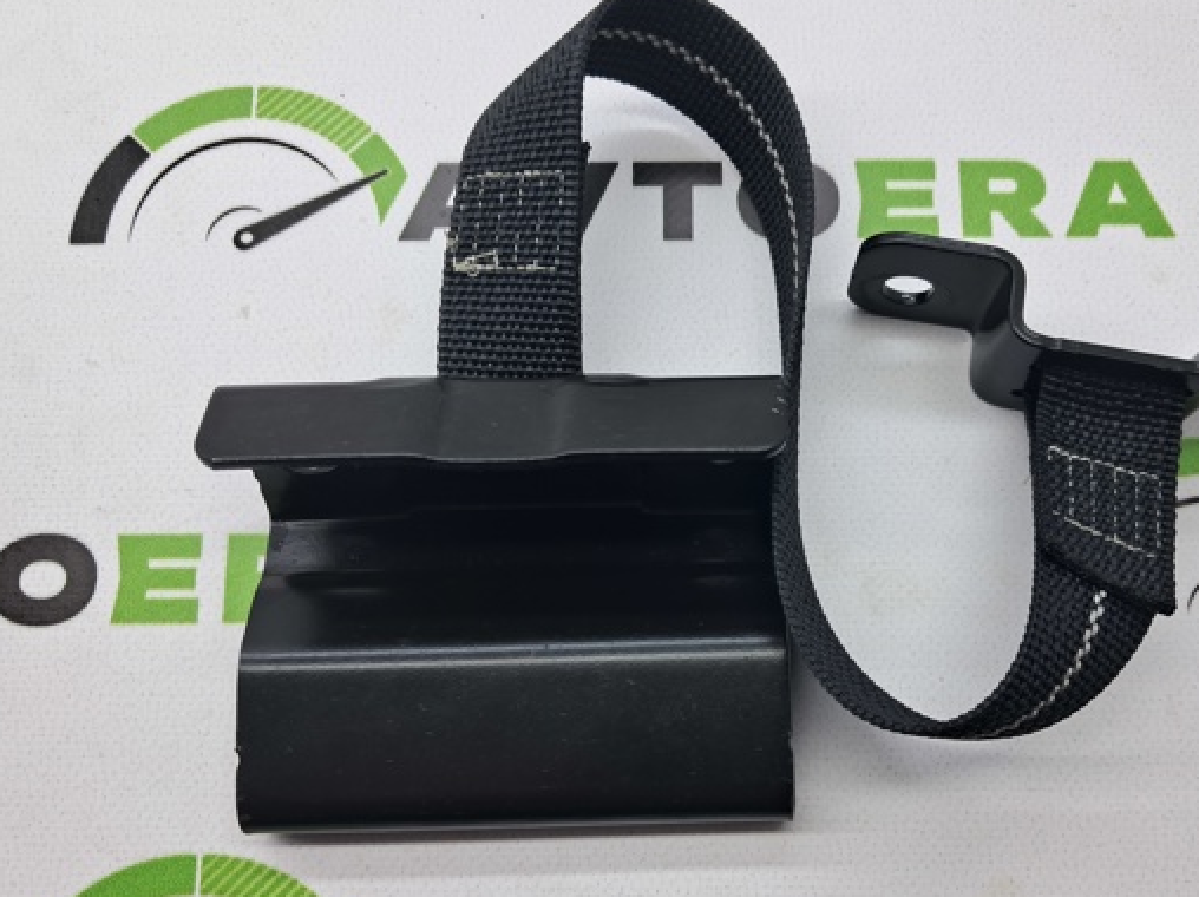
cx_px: 706
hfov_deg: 53.7
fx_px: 1177
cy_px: 511
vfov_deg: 41.6
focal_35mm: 34
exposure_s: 1/100
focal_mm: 4
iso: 50
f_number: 1.8
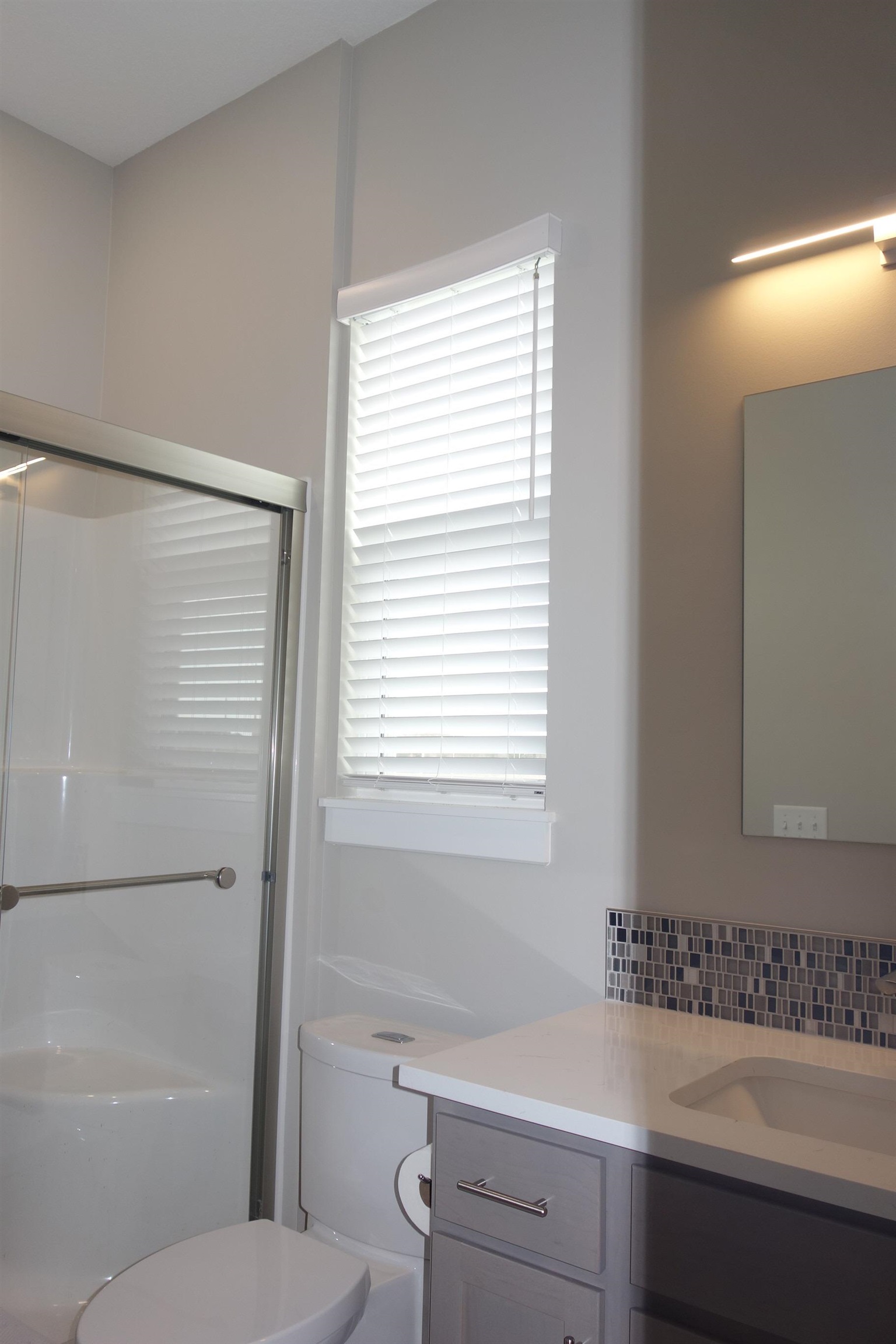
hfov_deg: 46.4
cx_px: 448
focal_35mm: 28
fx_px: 1045
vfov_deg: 65.5
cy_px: 672
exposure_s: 1/100
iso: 125
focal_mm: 10.4
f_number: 2.8
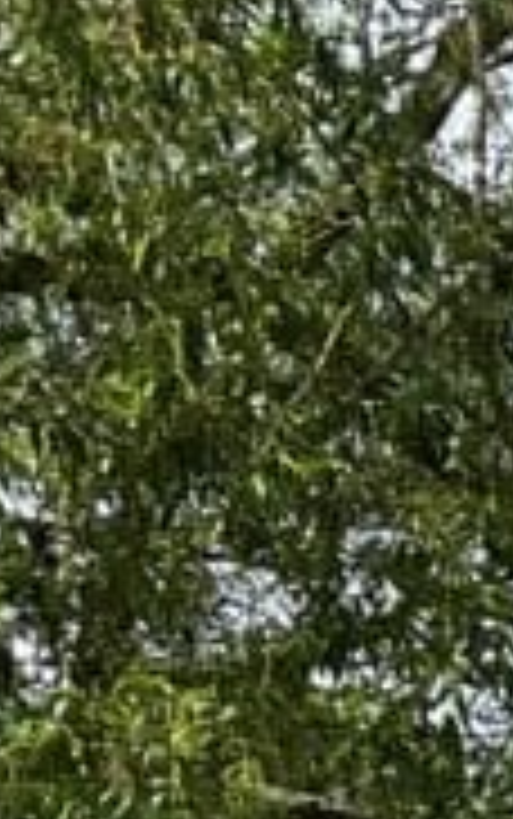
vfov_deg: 8.0
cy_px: 1948
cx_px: 3528
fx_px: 5405
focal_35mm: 242
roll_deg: +0.6
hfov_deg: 4.0
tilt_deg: -5.7
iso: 50
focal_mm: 5.7
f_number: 1.5
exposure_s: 1/2632
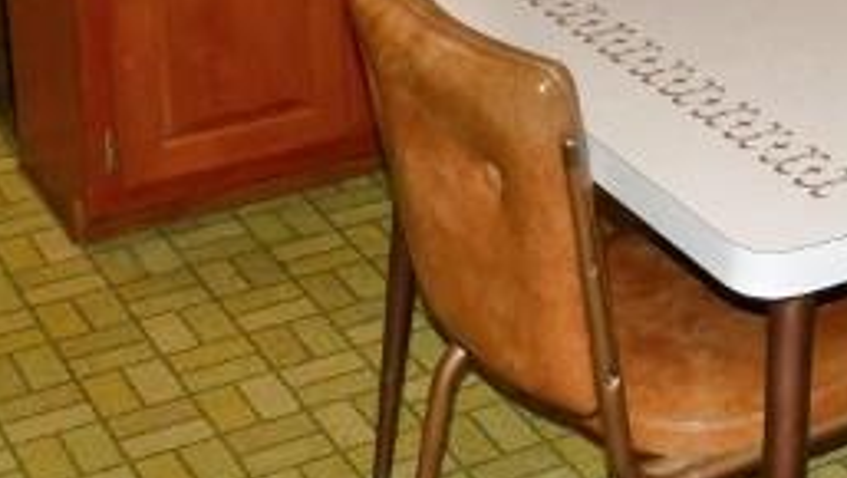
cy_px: -224
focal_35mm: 95
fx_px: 2135
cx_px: 760
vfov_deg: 12.2
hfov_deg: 21.9
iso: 400
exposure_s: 1/50
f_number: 8
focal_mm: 9.12
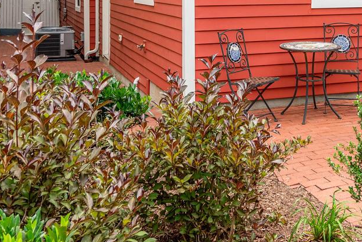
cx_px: 293
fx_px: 533
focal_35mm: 53
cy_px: -61
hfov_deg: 36.2
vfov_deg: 23.1
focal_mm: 16
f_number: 5
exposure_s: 1/250
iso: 100
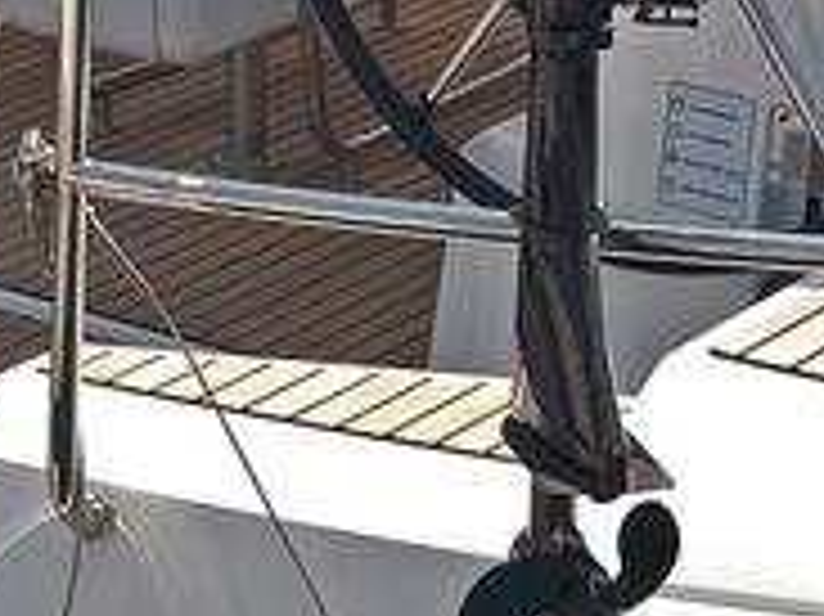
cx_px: 149
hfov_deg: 13.0
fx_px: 3592
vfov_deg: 9.8
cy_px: 101
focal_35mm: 151
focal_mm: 24
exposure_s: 1/500
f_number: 8
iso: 250
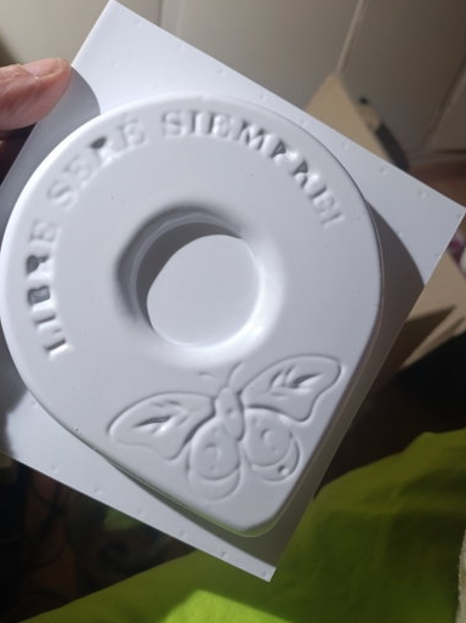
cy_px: 302
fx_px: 467
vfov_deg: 67.3
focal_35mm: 26
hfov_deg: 53.0
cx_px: 226
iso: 500
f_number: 1.7
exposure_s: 1/25
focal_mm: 4.71
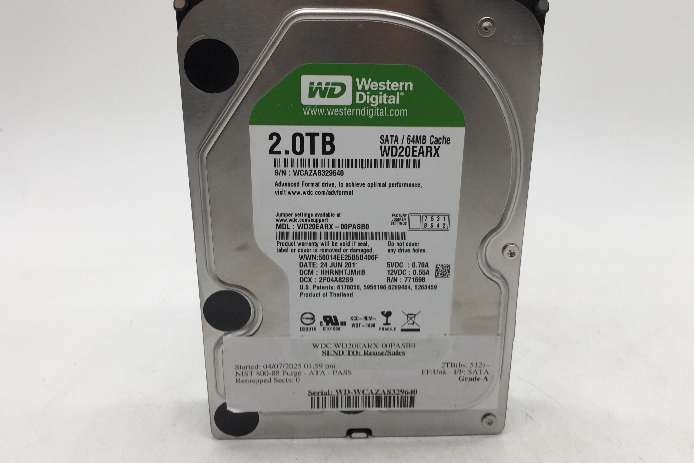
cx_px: 357
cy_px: 217
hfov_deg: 57.2
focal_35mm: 33
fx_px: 636
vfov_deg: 40.0
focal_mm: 4.15
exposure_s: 1/60
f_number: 2.2
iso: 32
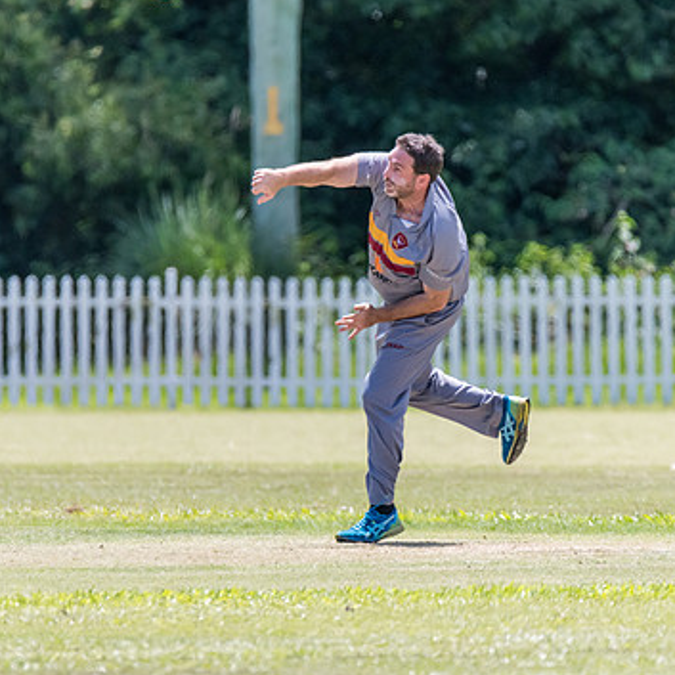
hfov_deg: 2.0
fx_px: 18995
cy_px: 334
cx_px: 337
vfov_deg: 2.0
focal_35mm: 861
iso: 2000
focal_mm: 600
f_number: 6.3
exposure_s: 1/4000
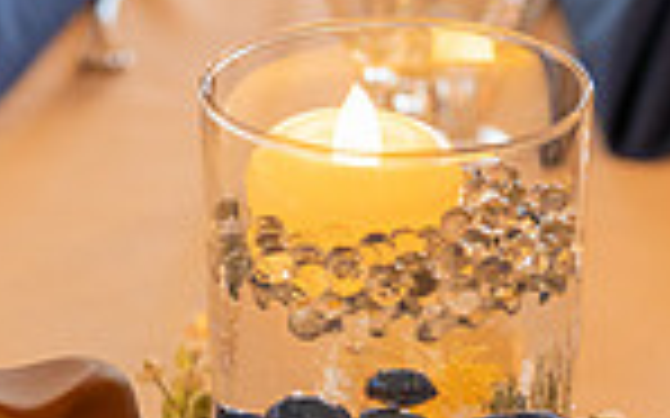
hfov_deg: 16.4
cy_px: 618
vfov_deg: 10.0
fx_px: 2318
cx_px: 333
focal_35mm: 127
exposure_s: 1/50
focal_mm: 32
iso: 1000
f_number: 3.5
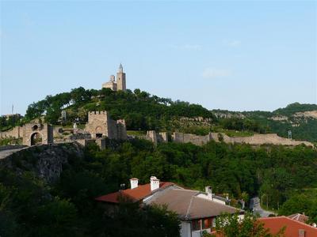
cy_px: 118
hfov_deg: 38.2
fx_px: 458
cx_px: 158
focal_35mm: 50
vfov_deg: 29.1
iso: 100
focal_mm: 6.4
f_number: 5
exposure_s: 1/200
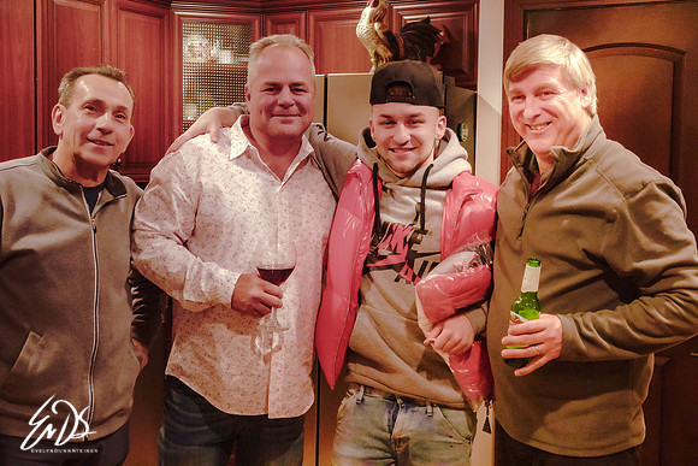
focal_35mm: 46
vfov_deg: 29.3
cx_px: 349
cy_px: 233
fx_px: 892
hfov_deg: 42.7
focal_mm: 16.92
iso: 2500
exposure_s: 1/125
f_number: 3.2
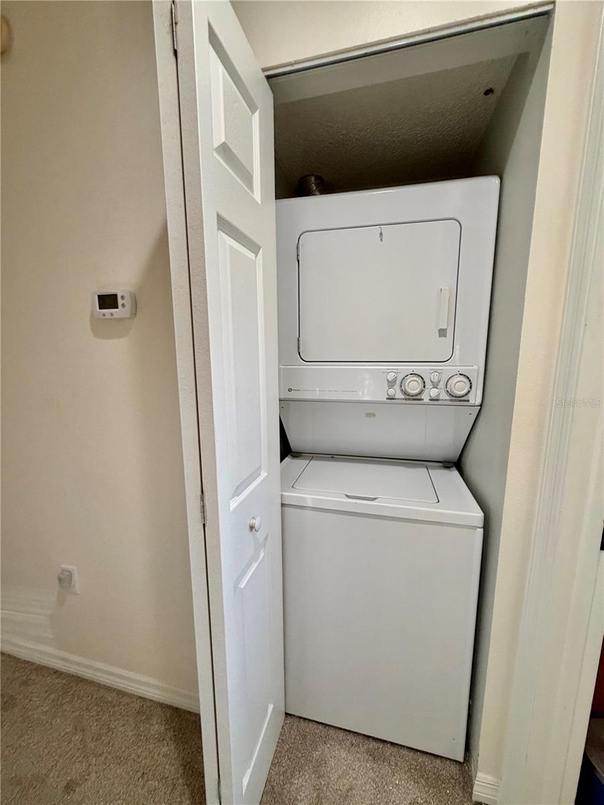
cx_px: 302
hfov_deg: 85.7
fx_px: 326
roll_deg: +0.8
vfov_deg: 102.1
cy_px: 402
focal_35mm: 14
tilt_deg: -6.1
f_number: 2.2
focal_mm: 2.22
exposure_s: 1/120
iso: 320
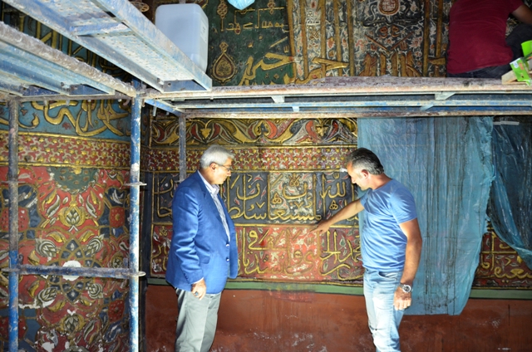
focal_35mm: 27
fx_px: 398
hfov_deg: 67.5
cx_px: 266
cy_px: 176
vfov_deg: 47.7
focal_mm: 18
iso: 640
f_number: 3.5
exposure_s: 1/60
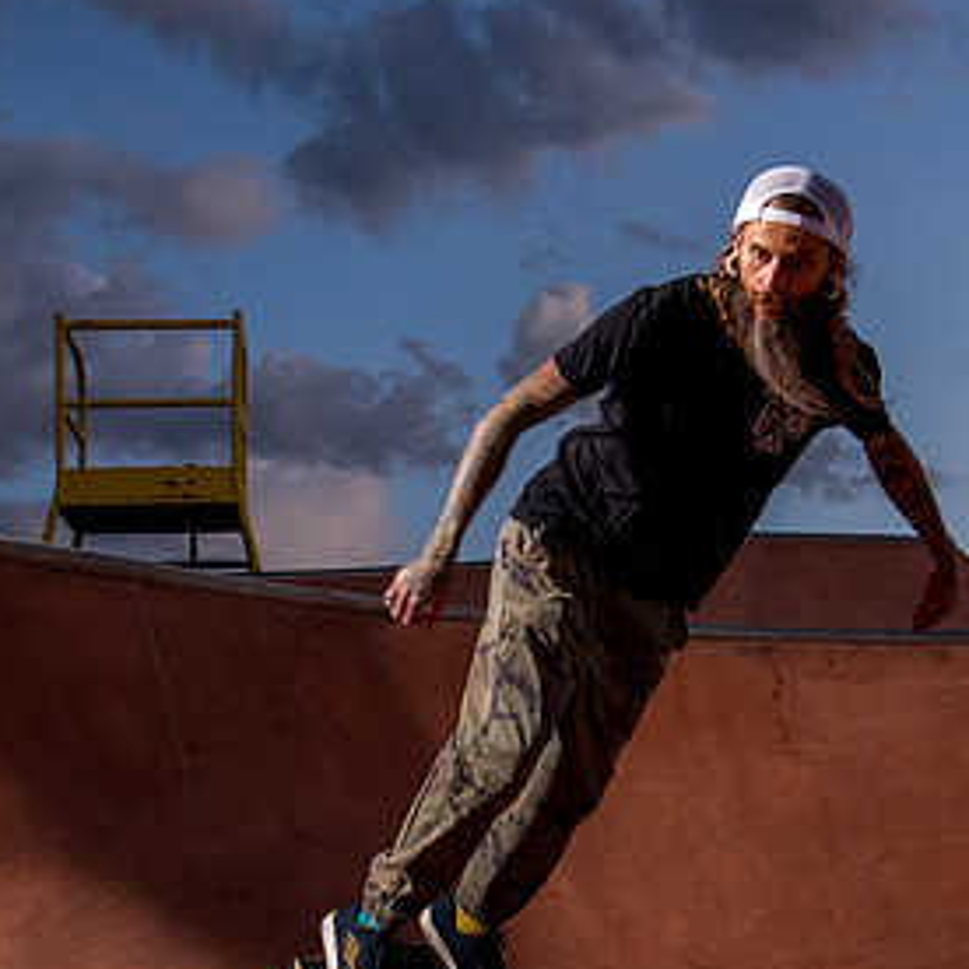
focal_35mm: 69
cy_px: 509
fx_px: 2185
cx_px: 519
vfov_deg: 25.0
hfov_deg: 25.0
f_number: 4
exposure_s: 1/250
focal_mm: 31
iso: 5000
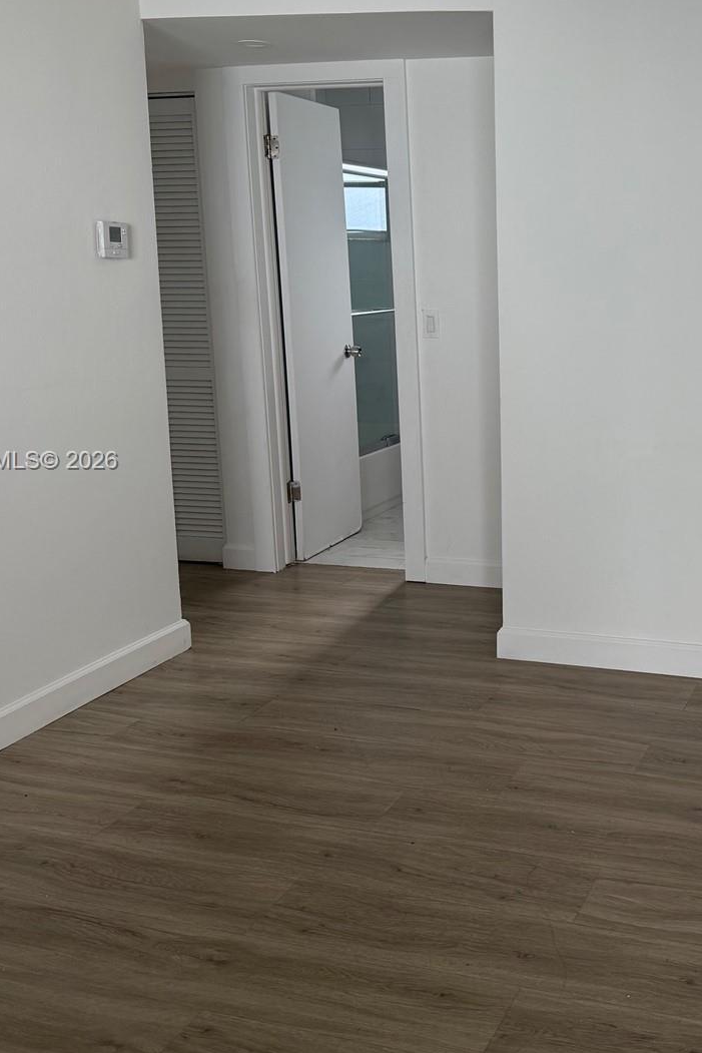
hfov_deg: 33.5
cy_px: 462
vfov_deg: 50.6
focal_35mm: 38
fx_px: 1111
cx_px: 607
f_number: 1.78
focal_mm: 6.76
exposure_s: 1/355
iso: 100
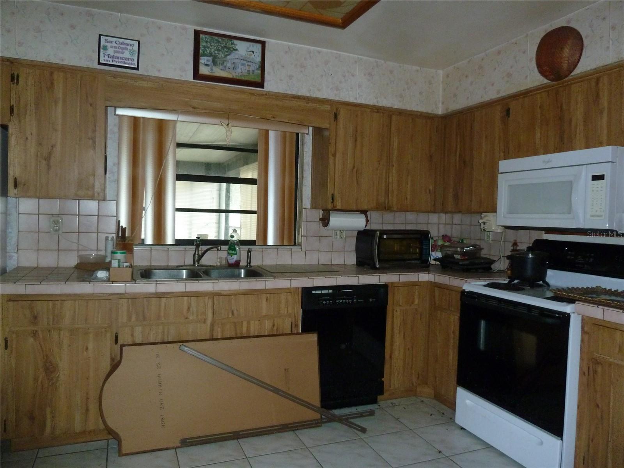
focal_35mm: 25
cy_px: 234
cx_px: 312
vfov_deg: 54.9
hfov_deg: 69.4
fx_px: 451
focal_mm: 4.1
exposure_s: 1/30
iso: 320
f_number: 3.3
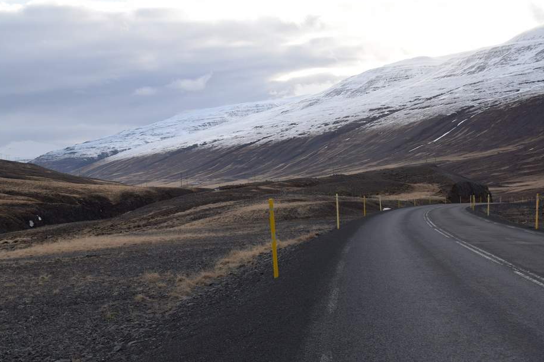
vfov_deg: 23.2
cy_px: 185
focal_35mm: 59
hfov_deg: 34.2
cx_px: 252
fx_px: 885
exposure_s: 1/250
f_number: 8
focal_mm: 35
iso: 200
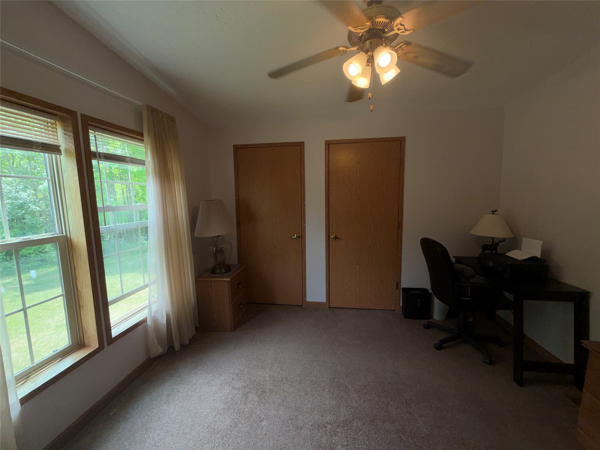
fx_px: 243
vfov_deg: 85.7
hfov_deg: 102.1
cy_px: 225
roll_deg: +1.7
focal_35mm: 14
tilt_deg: -6.3
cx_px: 300
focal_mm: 2.22
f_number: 2.2
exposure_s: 1/121
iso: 20
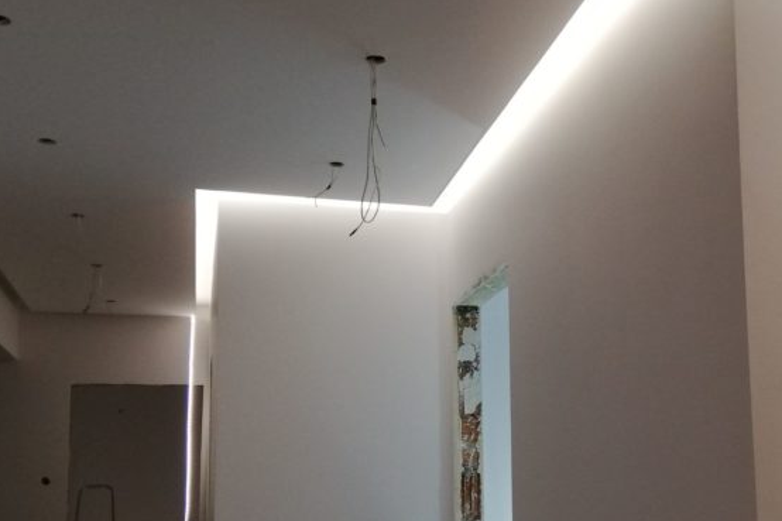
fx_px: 1086
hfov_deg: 38.8
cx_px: 559
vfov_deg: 26.7
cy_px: 377
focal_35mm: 50
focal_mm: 3.81
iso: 160
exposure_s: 1/50
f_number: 2.2
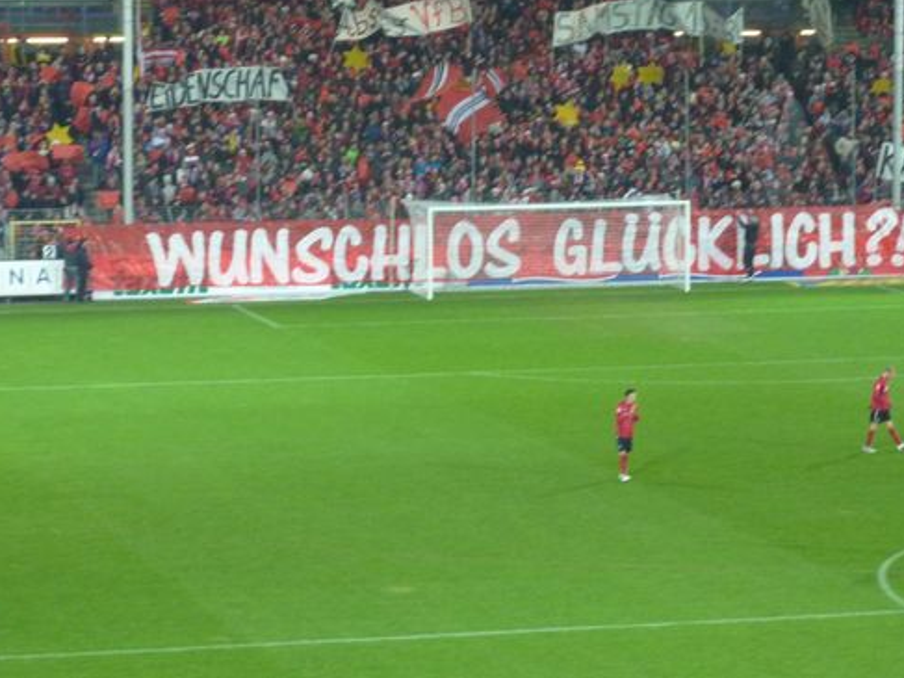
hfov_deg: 11.5
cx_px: 405
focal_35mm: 172
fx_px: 4491
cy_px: 285
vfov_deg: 8.6
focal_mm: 24.1
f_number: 4.5
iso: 400
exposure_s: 1/60
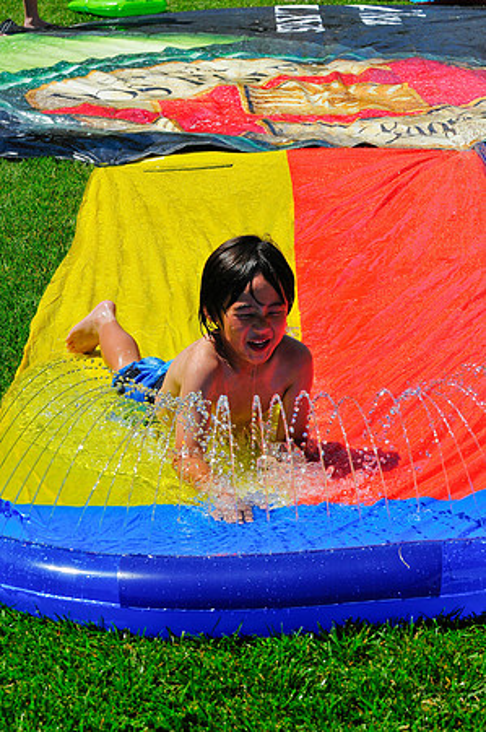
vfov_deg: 19.5
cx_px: 243
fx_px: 2131
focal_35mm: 105
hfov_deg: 13.0
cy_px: 366
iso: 400
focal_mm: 70
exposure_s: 1/800
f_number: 11
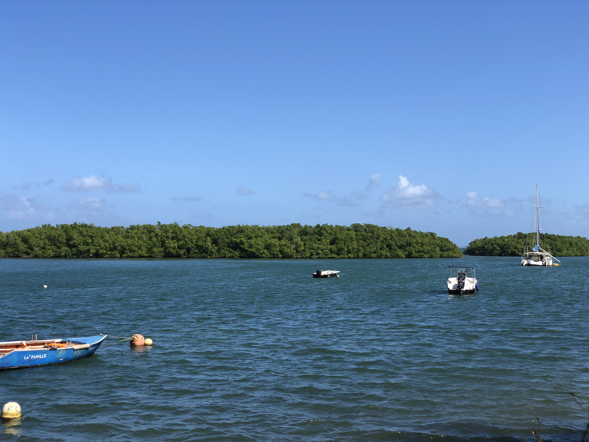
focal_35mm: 52
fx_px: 885
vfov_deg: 28.0
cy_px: 221
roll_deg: +0.6
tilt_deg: +2.6
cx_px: 294
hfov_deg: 36.8
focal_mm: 6
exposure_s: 1/1297
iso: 16
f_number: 2.4
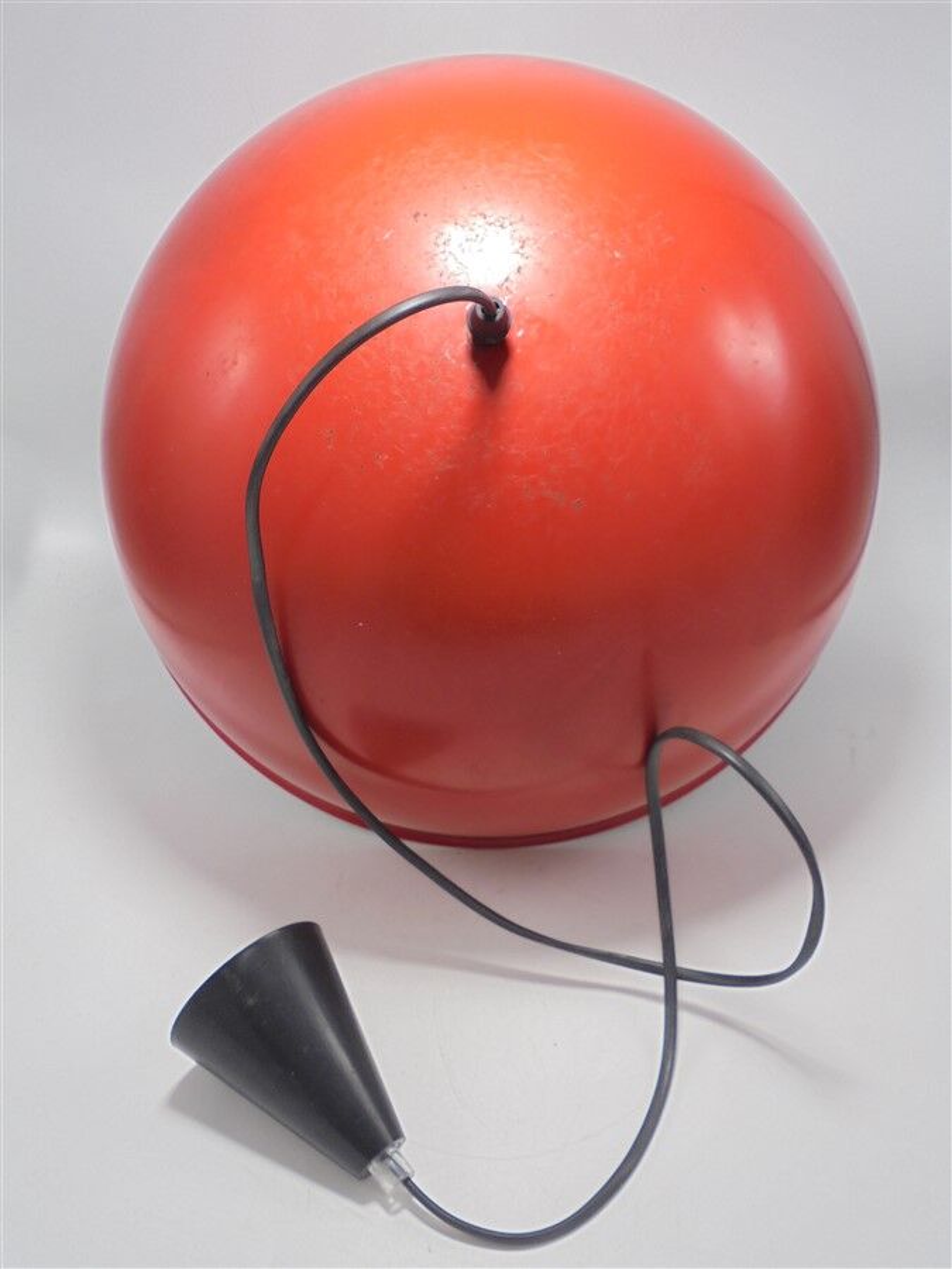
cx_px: 476
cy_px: 634
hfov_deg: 41.8
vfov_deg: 54.0
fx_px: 1247
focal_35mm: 34
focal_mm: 6.1
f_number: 4
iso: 100
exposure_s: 1/40
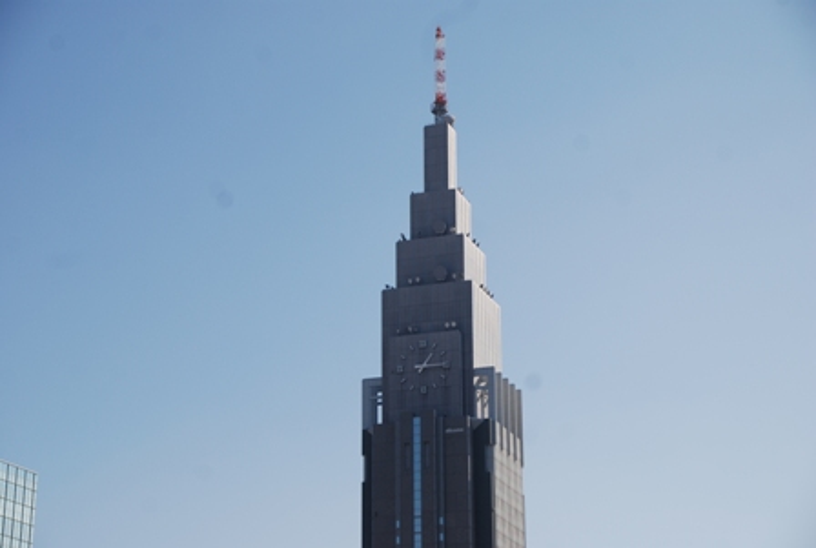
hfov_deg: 22.6
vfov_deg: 15.3
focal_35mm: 90
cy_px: 274
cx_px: 408
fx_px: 2045
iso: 100
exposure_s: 1/640
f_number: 6.3
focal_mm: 60
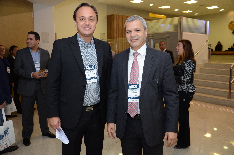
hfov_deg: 57.3
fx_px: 214
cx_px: 117
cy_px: 78
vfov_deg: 39.8
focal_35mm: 33
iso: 800
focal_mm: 22
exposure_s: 1/80
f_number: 4
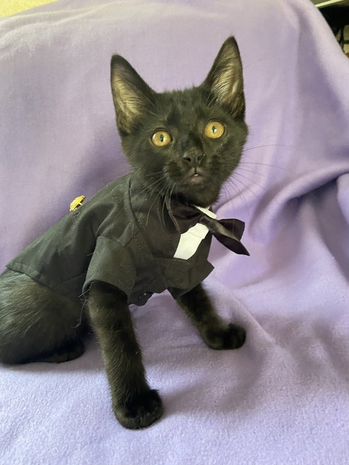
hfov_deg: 53.0
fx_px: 350
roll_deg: +7.1
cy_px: 232
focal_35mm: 26
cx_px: 174
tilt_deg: -14.5
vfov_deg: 67.3
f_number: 1.8
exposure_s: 1/48
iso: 500
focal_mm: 4.25
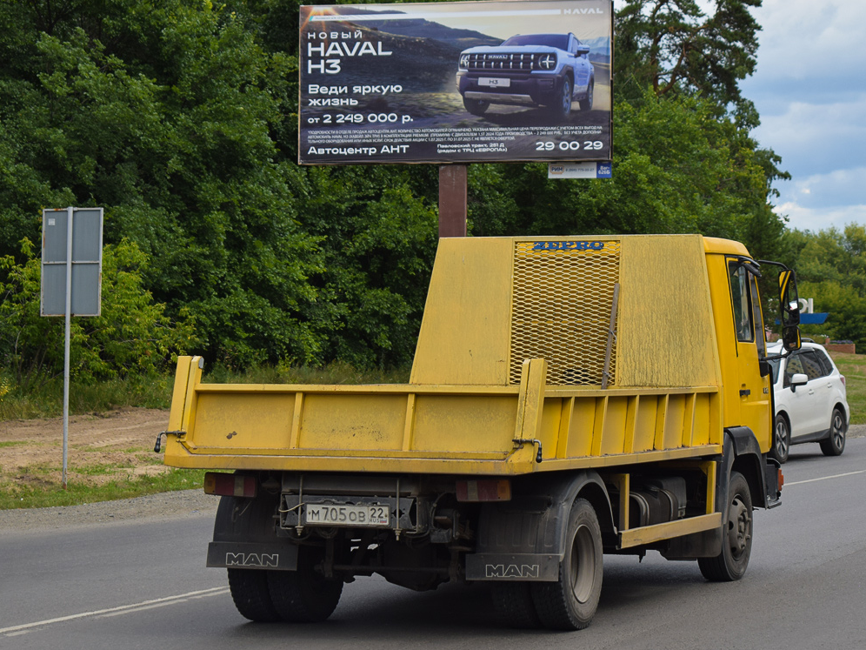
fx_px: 2391
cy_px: 333
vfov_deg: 15.5
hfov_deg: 20.5
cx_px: 517
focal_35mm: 96
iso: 200
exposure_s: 1/800
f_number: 6.3
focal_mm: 55
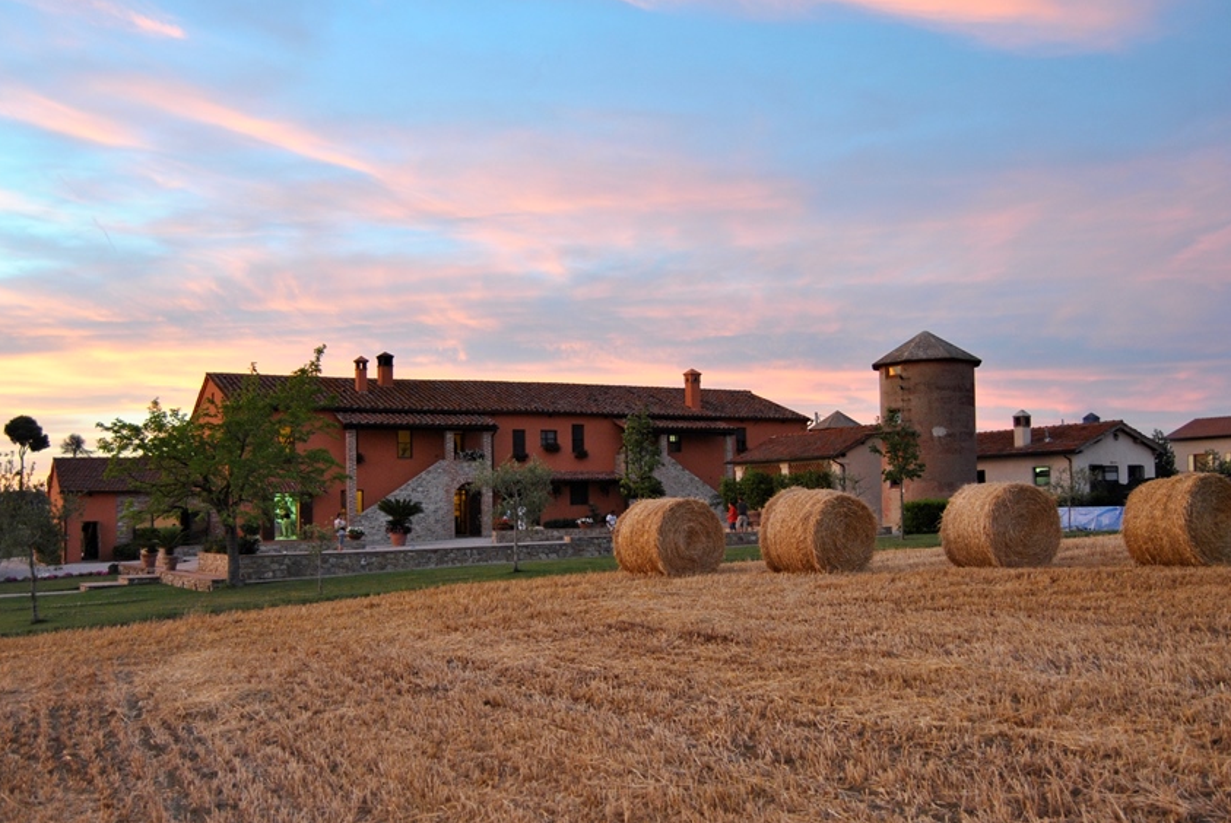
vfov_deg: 38.3
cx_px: 577
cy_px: 474
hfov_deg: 54.9
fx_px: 1185
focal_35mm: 35
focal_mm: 19
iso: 400
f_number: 3.5
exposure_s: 1/25
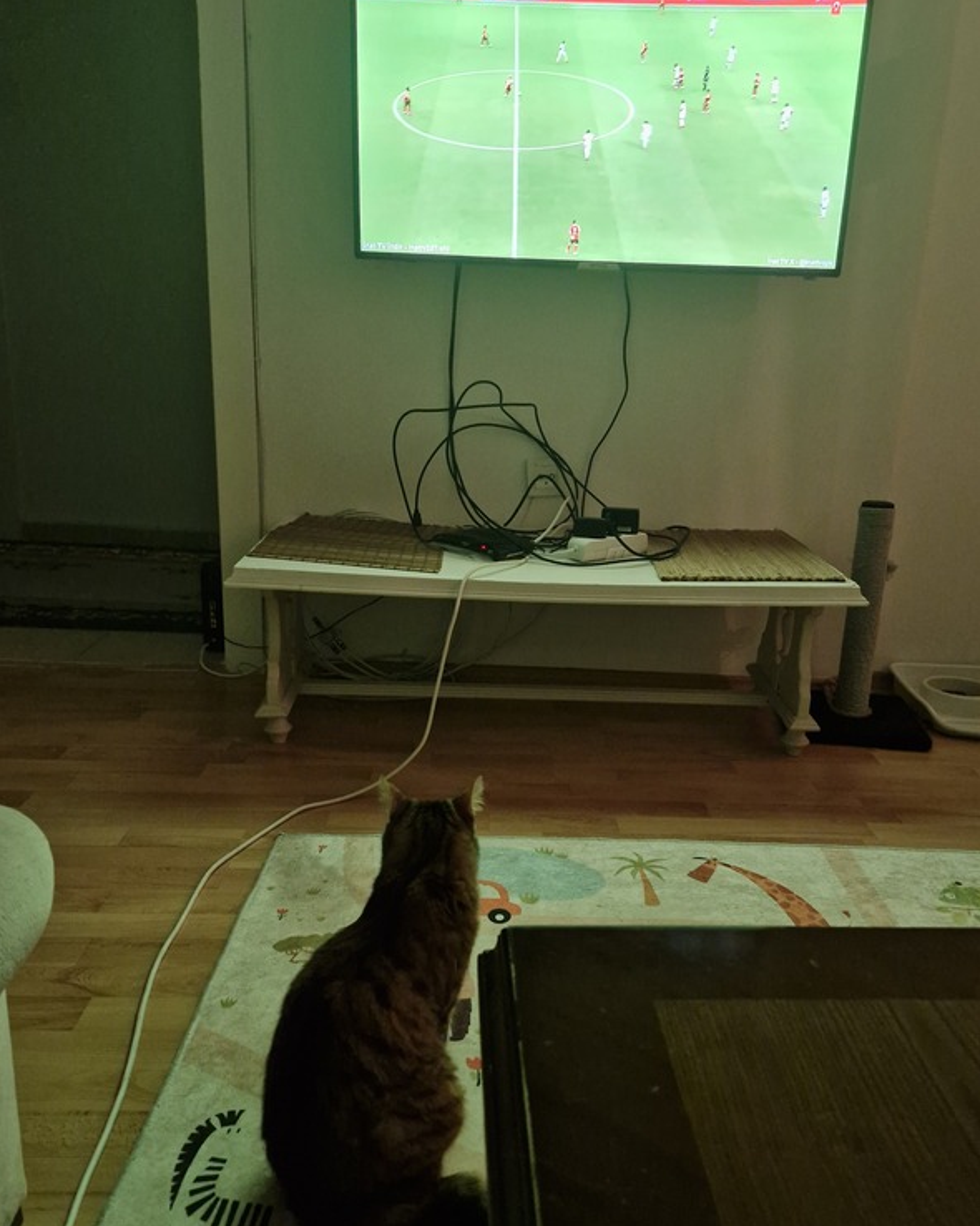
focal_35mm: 28
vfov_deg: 62.1
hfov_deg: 51.5
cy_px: 668
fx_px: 1016
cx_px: 518
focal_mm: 5.54
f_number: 1.8
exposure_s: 1/25
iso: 640
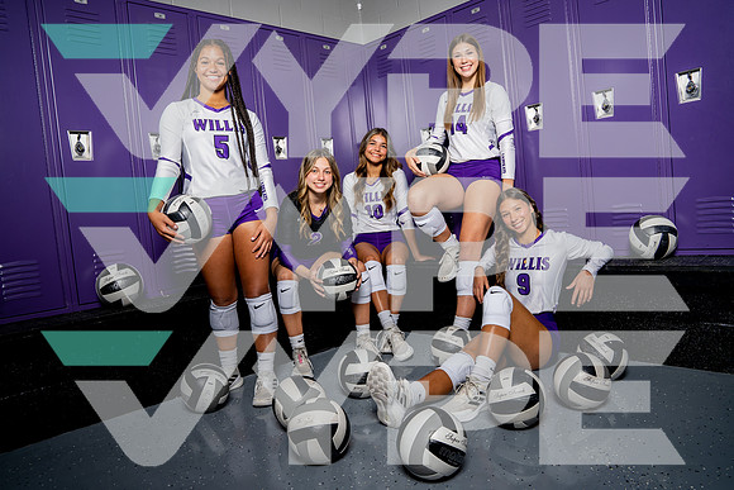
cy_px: 245
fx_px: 489
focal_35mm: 24
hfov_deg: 73.7
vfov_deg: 53.2
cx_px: 367
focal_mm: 24
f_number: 7.1
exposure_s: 1/250
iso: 200
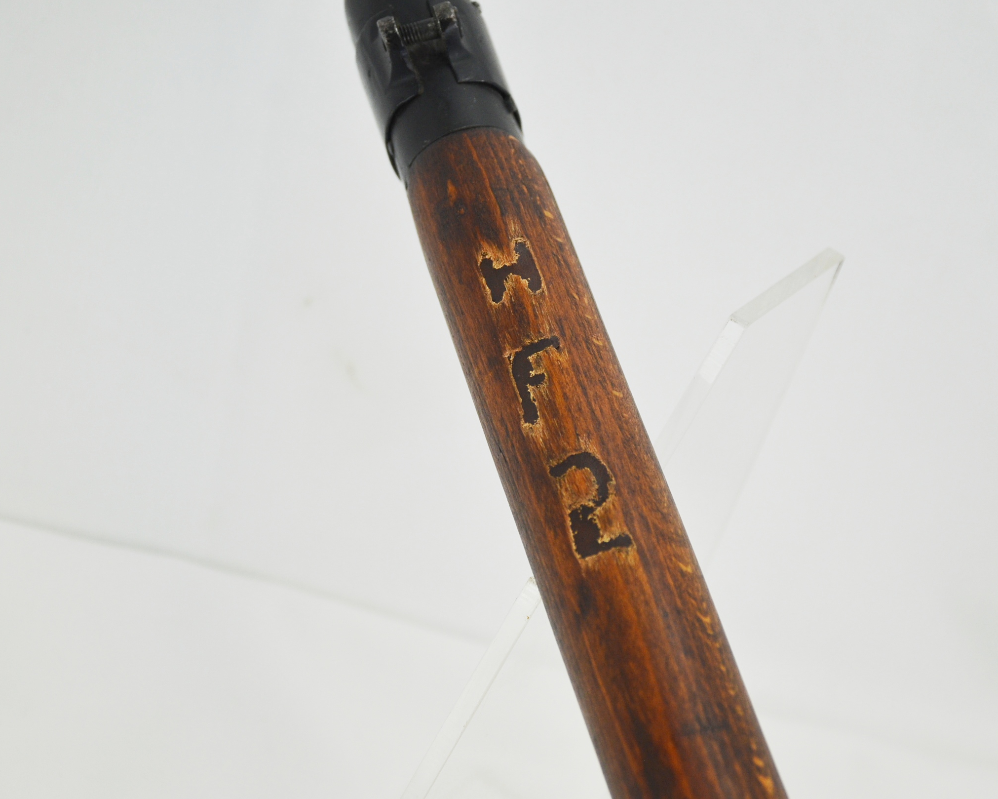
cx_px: 546
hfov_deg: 17.0
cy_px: 399
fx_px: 3338
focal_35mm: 113
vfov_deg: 13.6
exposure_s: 1/250
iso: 500
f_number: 5.3
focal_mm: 66
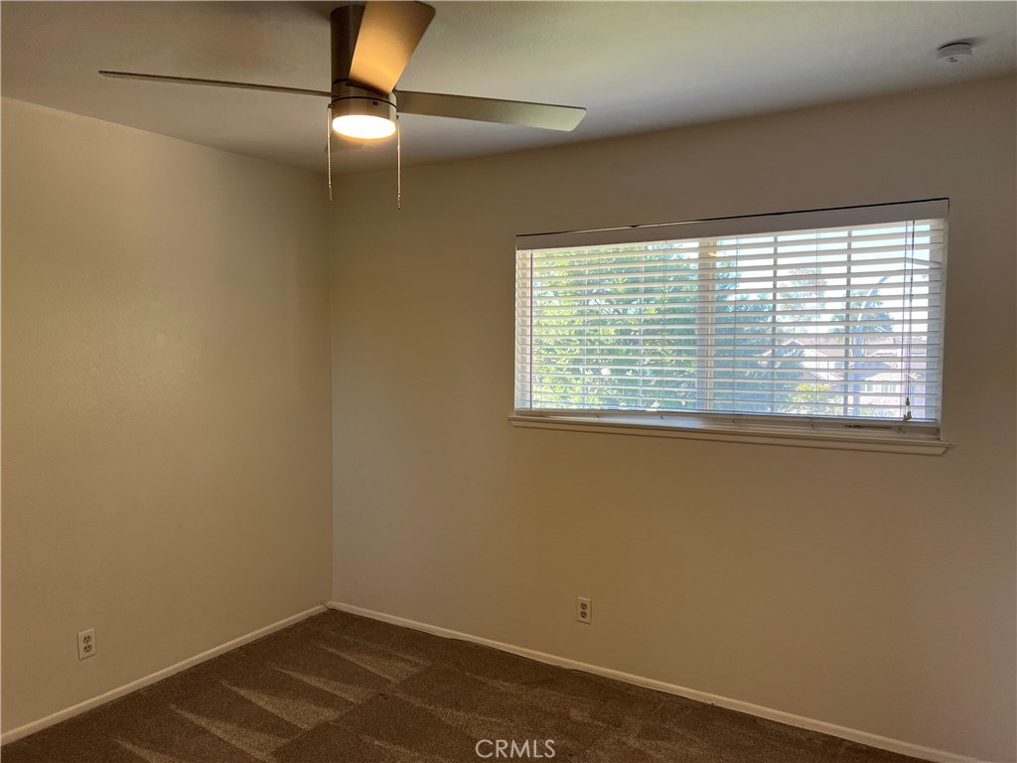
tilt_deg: -4.5
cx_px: 508
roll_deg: -0.2
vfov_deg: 53.1
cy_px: 382
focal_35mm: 26
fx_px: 764
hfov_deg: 67.3
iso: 64
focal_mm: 5.7
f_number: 1.5
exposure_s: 1/148
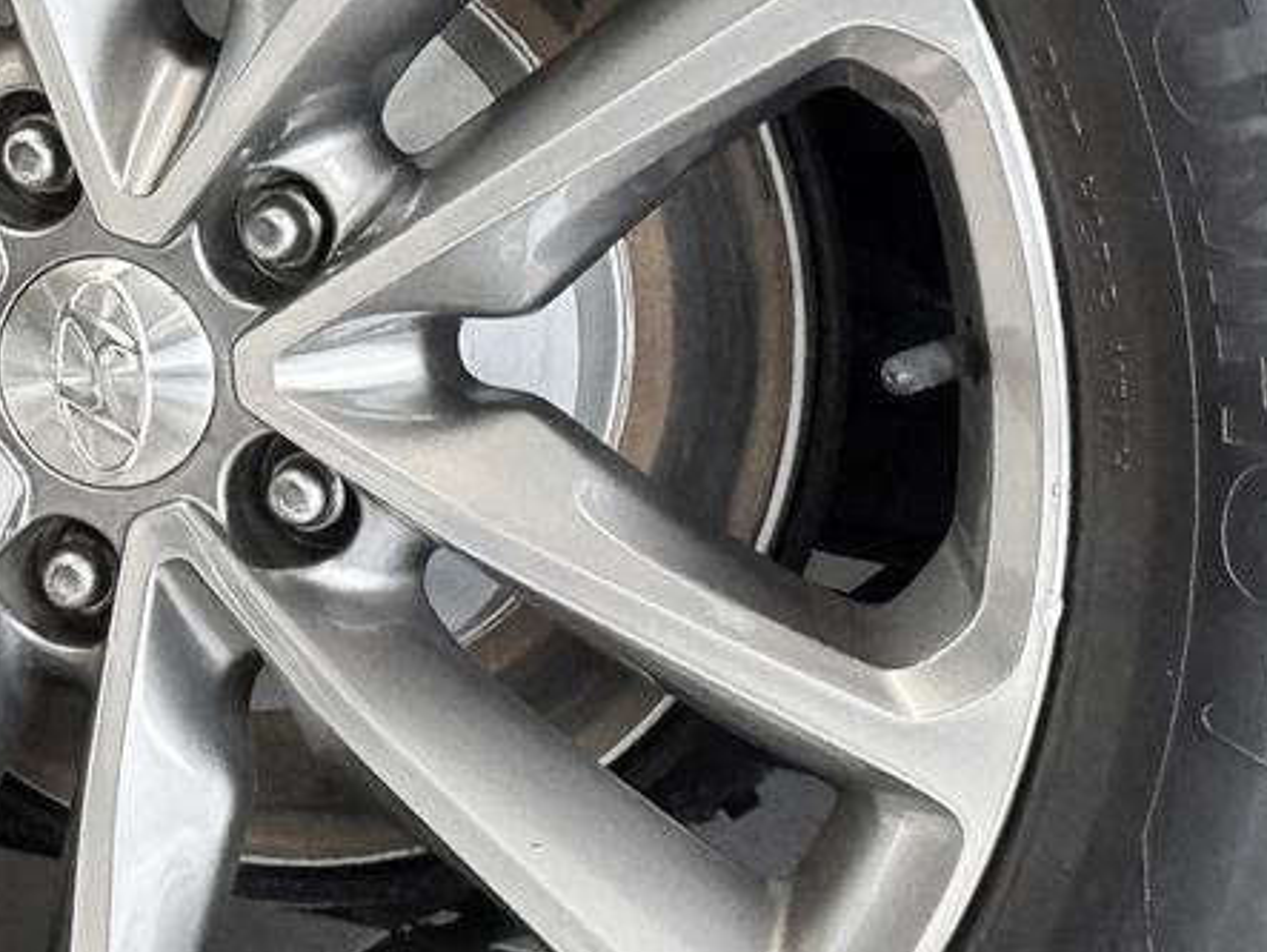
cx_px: 343
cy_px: 403
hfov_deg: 7.1
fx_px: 10257
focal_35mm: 280
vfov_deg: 5.3
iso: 200
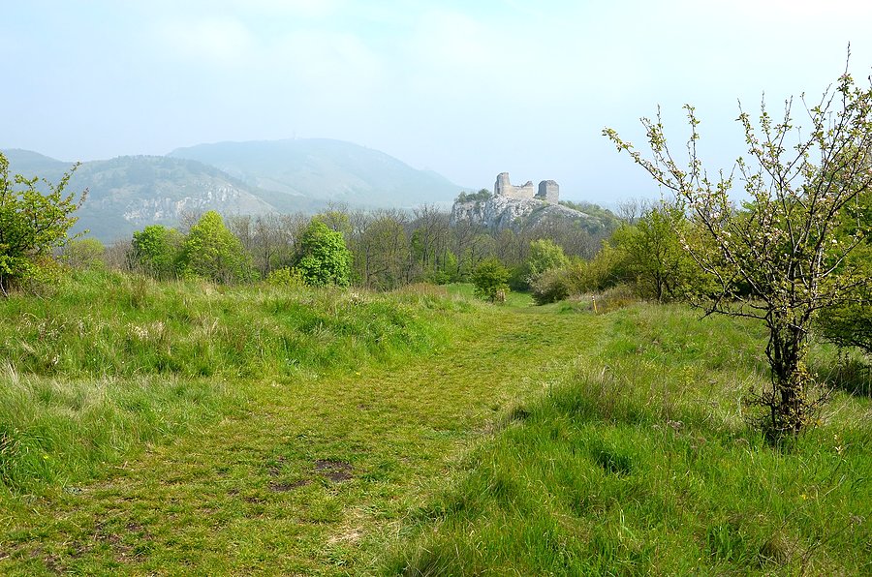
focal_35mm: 38
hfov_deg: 51.4
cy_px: 288
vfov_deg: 35.3
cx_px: 436
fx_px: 906
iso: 100
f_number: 8
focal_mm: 25
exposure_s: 1/200
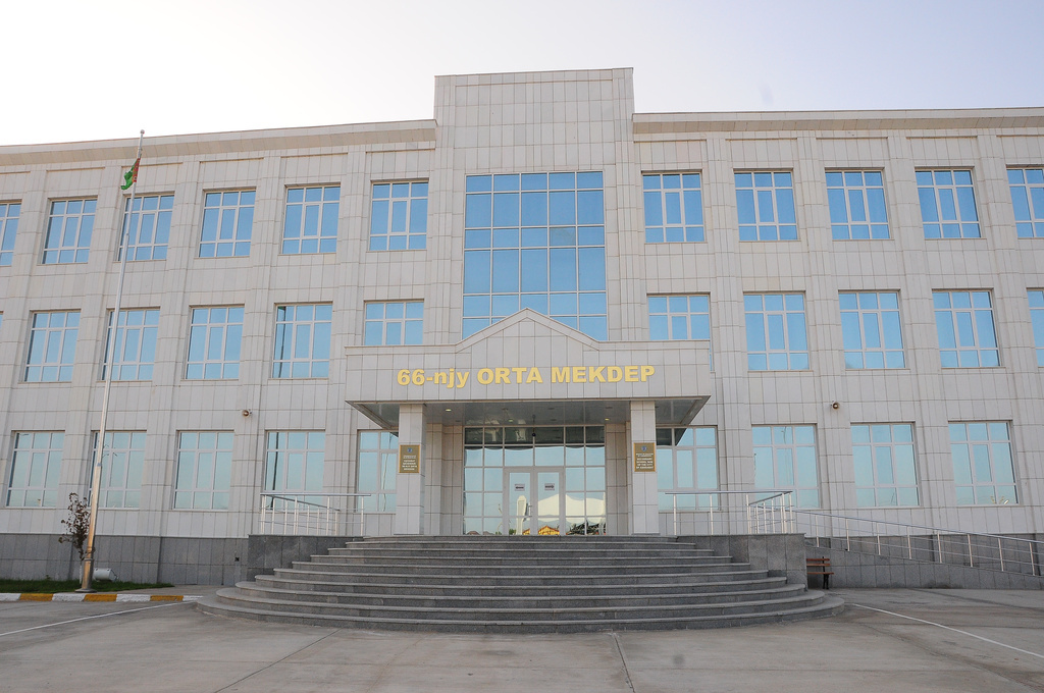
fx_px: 782
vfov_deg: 47.8
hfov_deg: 67.4
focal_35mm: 27
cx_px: 522
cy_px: 346
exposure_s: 1/400
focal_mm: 18
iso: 500
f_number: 10
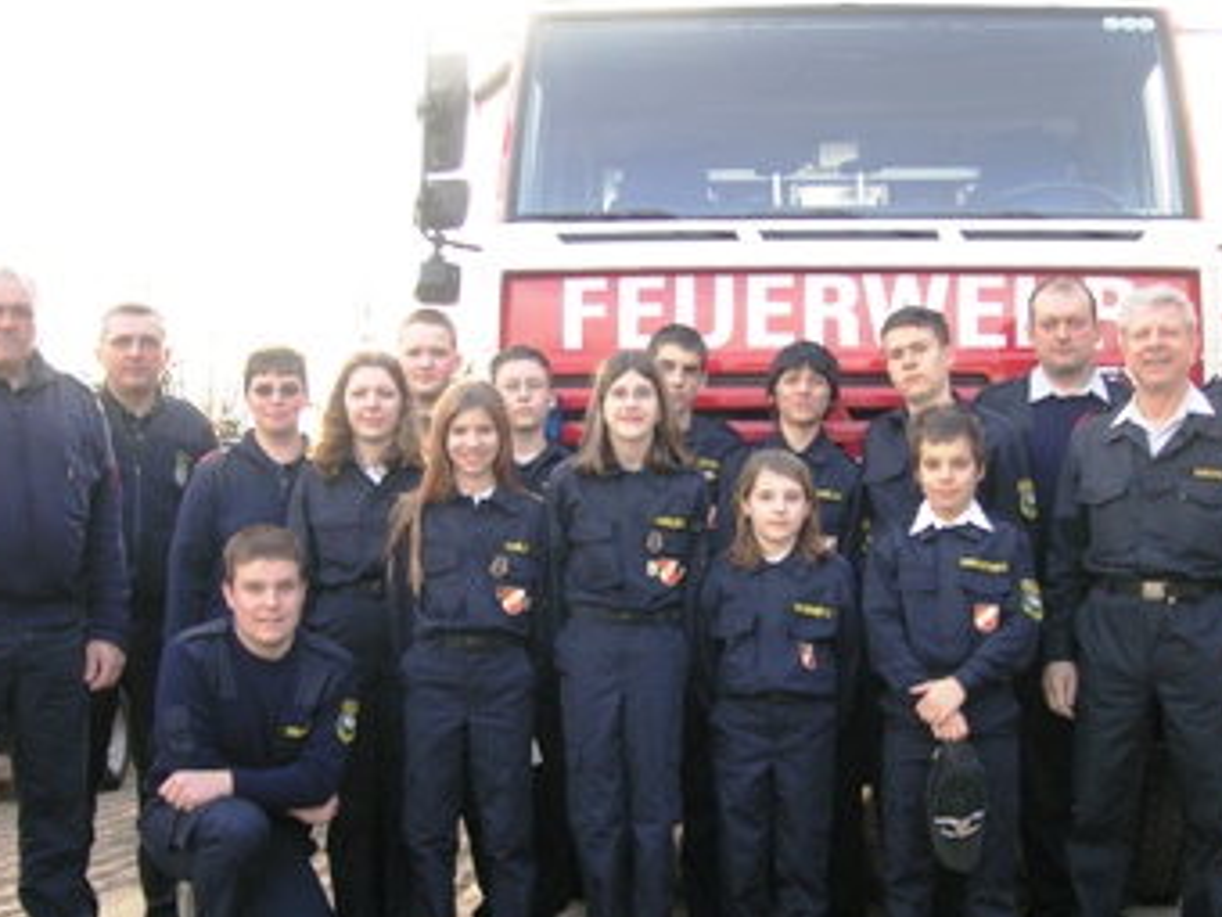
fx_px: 1942
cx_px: 640
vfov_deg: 26.5
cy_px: 575
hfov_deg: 34.9
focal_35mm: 55
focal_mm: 6.5
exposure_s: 1/90
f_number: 2.9
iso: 50
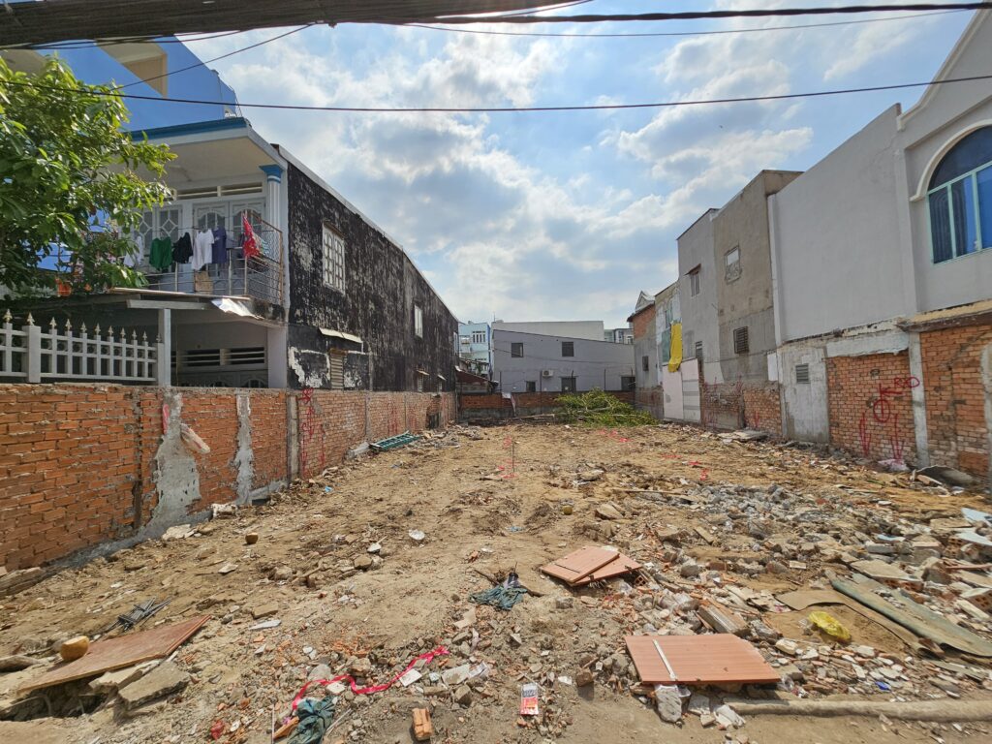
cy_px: 372
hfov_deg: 106.2
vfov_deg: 89.9
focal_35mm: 13
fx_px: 373
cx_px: 496
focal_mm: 2.2
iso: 50
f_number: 2.2
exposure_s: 1/5130
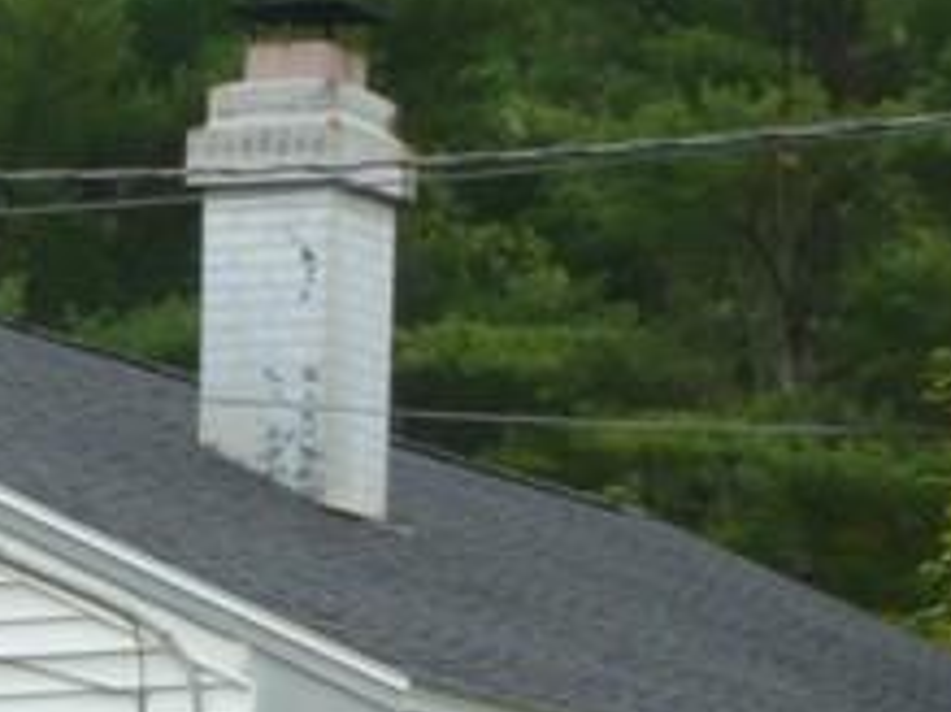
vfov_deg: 4.4
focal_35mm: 332
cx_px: -161
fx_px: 9116
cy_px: 1355
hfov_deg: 5.9
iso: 100
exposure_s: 1/60
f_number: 4.7
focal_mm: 12.7
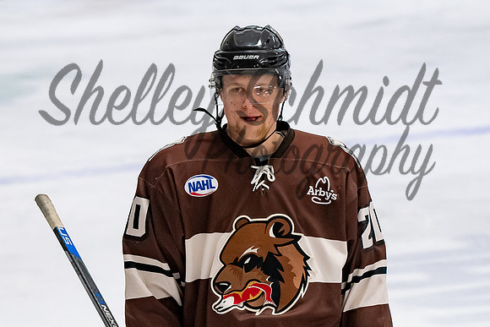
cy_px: 222
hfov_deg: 7.0
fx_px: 3980
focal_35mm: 292
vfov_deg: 4.7
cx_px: 263
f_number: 3.5
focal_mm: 110
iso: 1800
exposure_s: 1/800
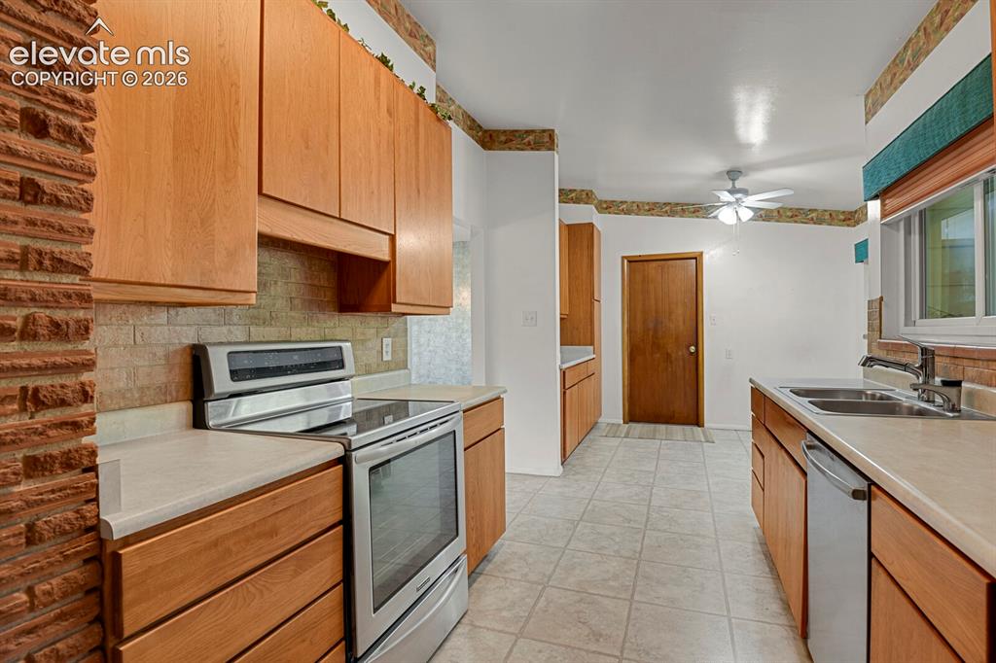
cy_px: 332
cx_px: 498
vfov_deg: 70.4
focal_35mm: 17
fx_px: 470
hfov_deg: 93.3
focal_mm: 17
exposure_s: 2.5
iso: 250
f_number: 6.3
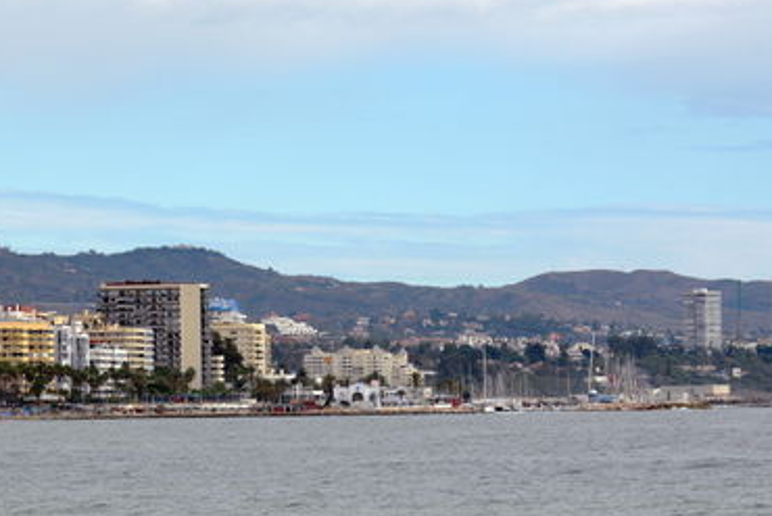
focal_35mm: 220
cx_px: 389
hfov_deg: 9.4
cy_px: 290
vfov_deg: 6.3
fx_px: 4719
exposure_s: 1/320
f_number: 20
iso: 500
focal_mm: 170
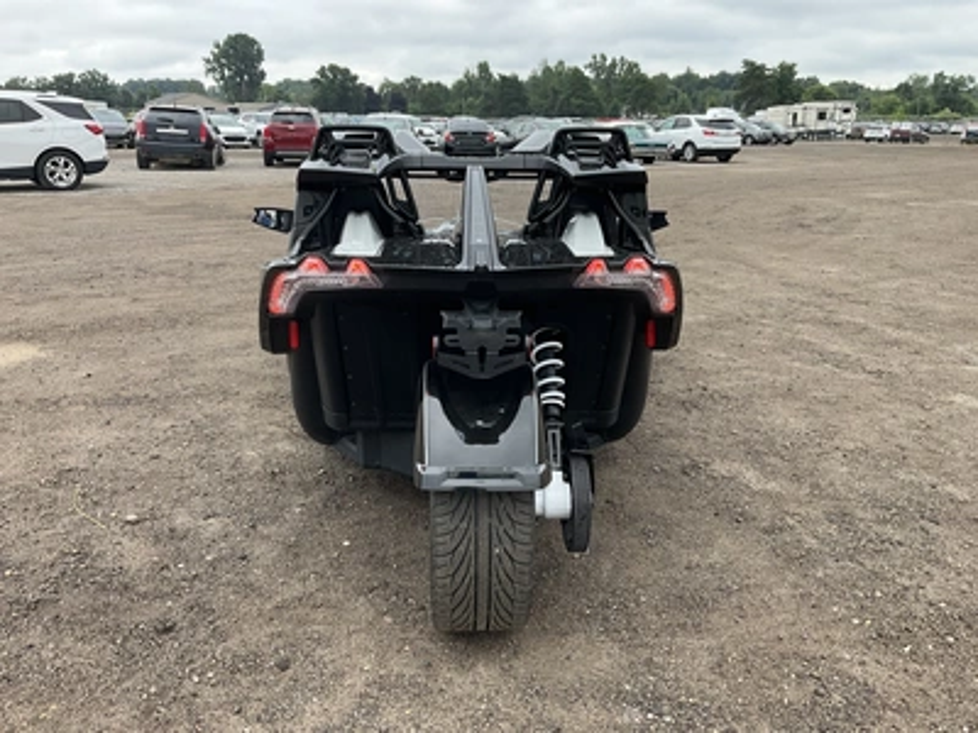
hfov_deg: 61.7
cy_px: 366
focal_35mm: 29
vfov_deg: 48.2
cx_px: 489
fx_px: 819
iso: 25
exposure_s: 1/177
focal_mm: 3
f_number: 1.8
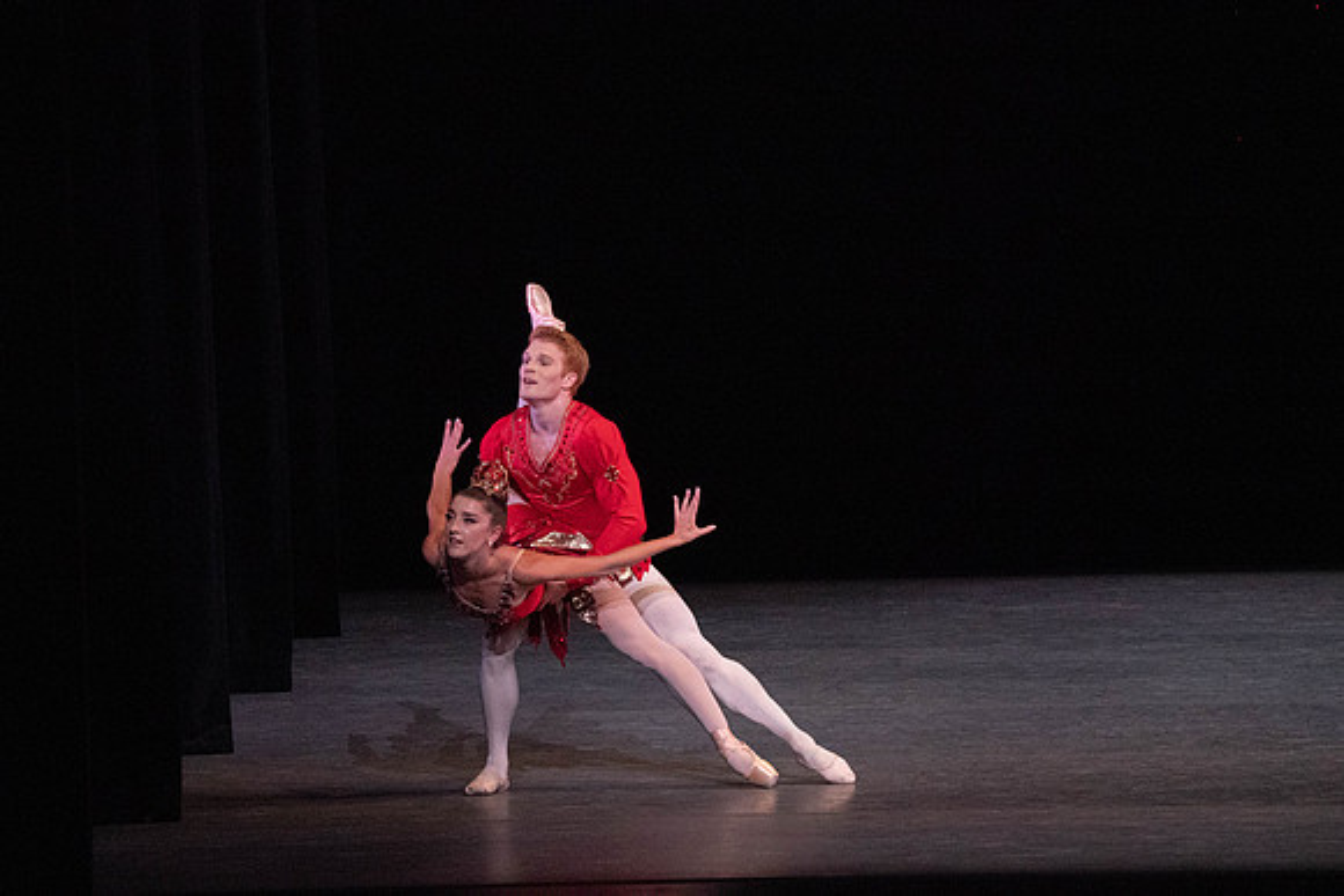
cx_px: 672
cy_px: 448
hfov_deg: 6.5
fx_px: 11874
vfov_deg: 4.3
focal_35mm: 318
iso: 16000
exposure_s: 1/500
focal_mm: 318
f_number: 11
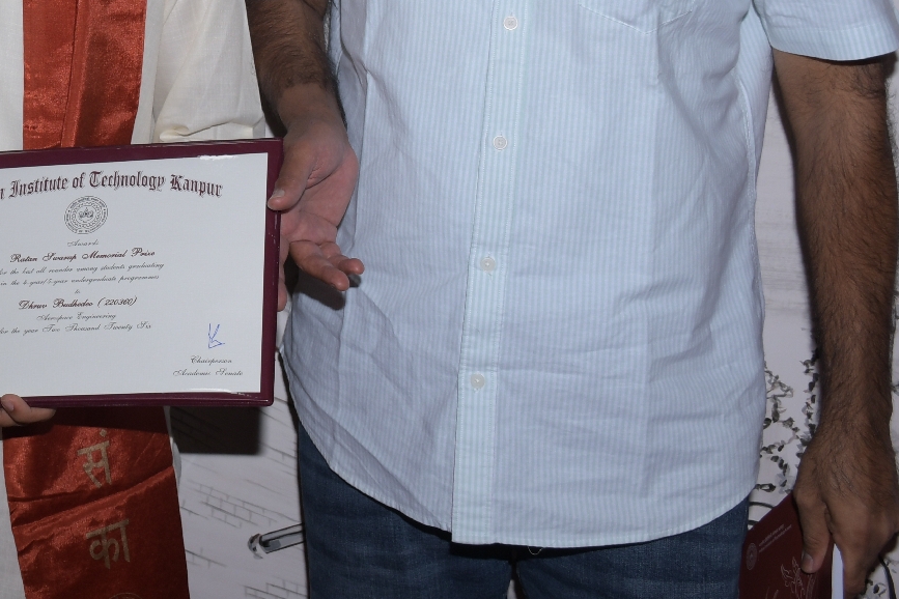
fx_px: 2122
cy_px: -48
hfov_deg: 22.9
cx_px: -22
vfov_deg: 15.7
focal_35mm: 85
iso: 200
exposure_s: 1/125
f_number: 5.6
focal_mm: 26
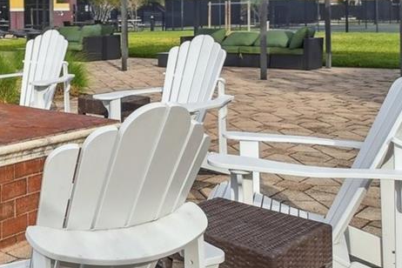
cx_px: -16
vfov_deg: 25.0
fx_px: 581
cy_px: 15
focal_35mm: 52
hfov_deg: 34.2
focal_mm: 10
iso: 100
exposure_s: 1/400
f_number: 7.1
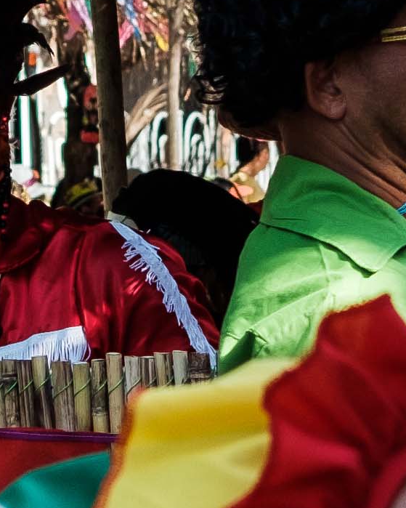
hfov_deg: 5.5
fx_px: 4237
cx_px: 197
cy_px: -219
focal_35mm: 282
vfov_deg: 6.8
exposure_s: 1/500
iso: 200
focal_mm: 23
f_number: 3.2
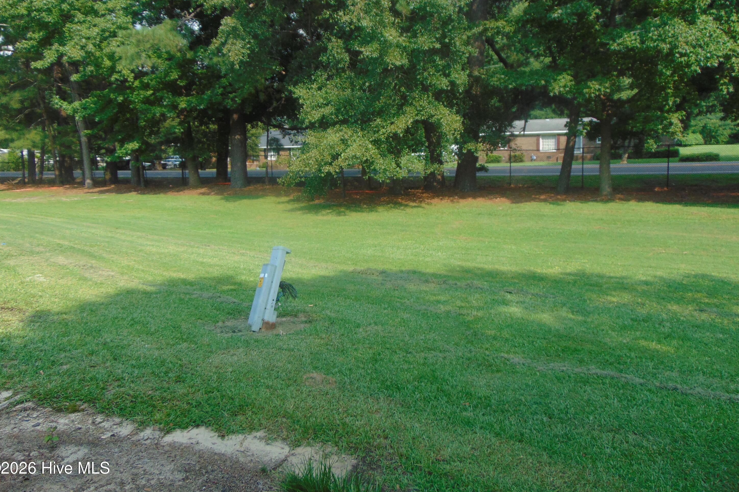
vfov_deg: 47.8
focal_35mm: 27
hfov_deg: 67.4
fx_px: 554
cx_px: 371
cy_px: 207
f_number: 3
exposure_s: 1/640
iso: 80
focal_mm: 4.5
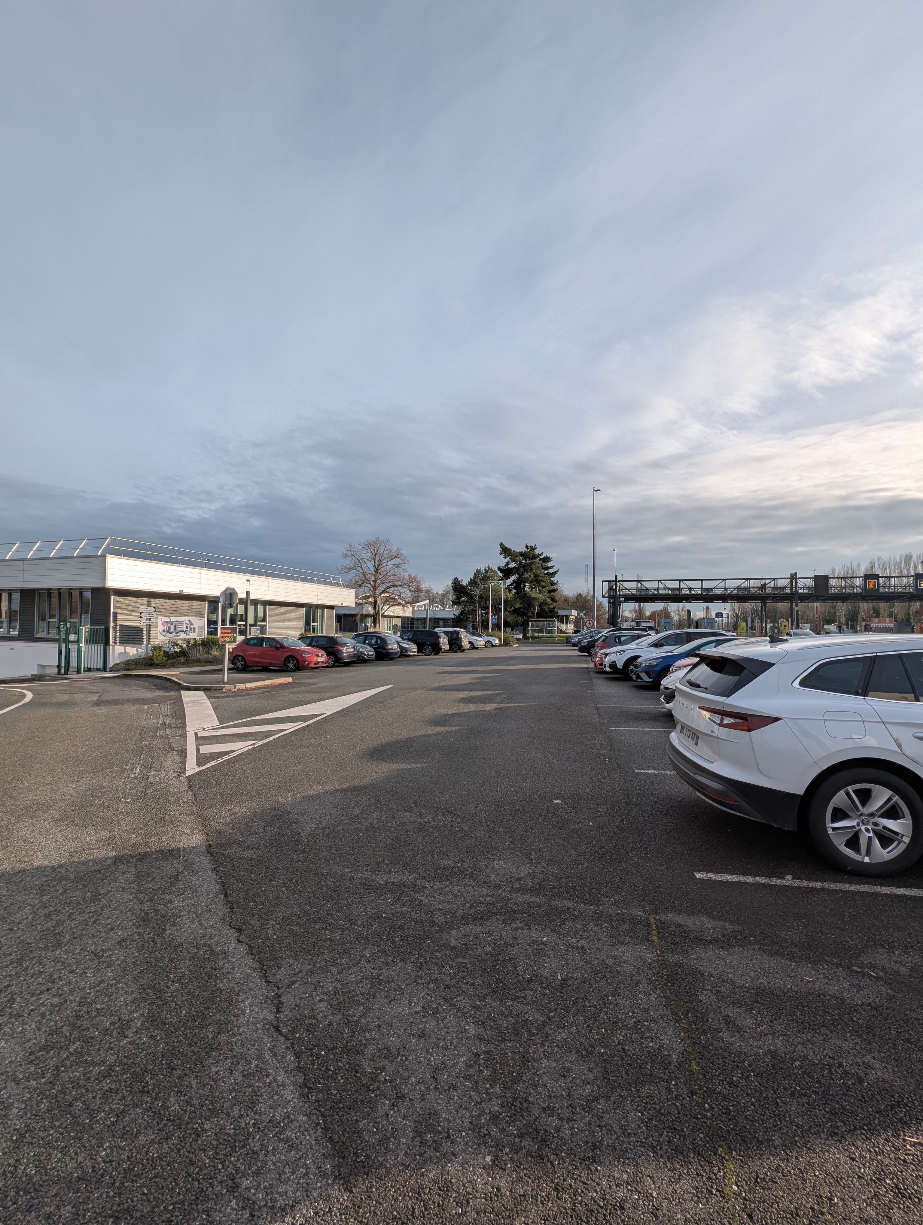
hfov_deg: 90.1
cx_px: 462
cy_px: 612
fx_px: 461
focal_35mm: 13
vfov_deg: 106.1
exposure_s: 1/2398
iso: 48
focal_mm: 1.95
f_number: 2.2
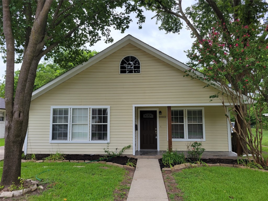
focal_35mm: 26
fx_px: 201
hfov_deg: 67.3
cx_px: 134
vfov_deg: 53.1
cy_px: 100
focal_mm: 5.4
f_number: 1.8
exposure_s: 1/779
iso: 40
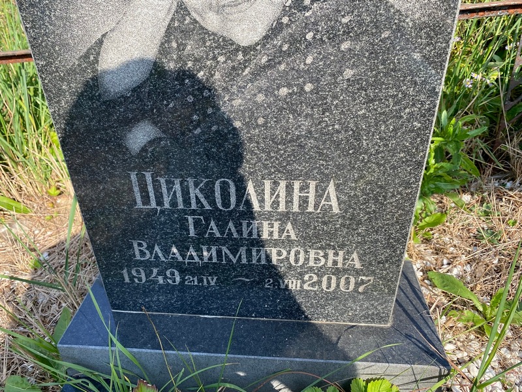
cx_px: 261
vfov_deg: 53.1
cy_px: 196
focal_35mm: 26
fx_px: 392
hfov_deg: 67.3
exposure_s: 1/738
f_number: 1.8
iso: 32
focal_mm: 4.25
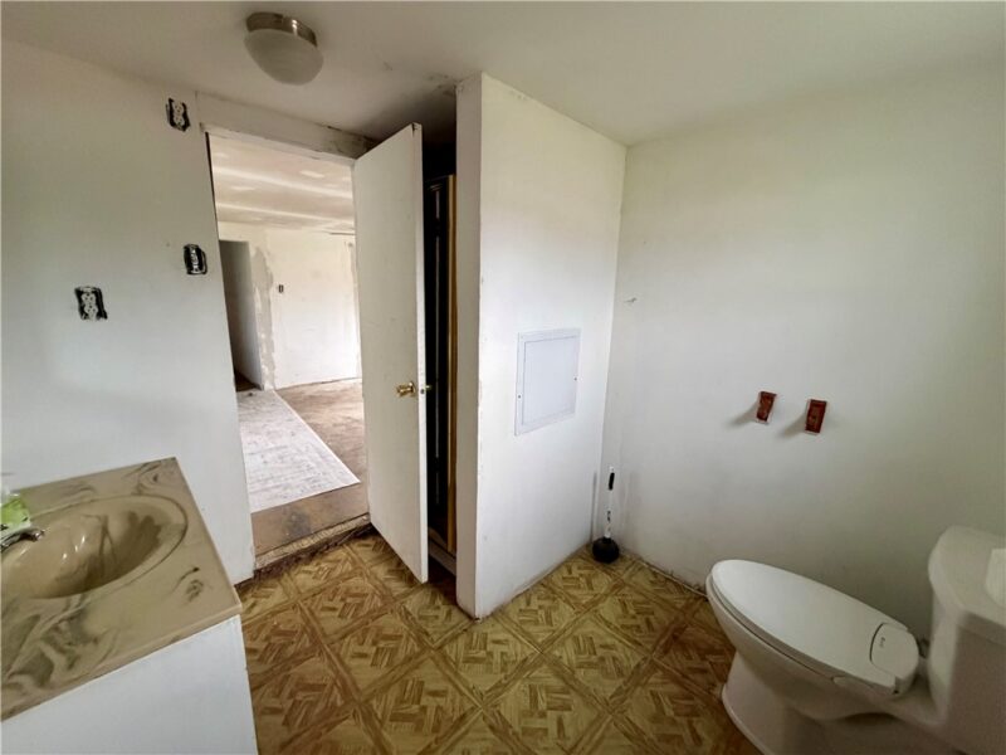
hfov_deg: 102.1
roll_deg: -3.0
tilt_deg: -12.9
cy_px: 378
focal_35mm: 14
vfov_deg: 85.7
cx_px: 503
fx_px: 407
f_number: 2.2
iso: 640
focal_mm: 2.22
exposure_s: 1/60
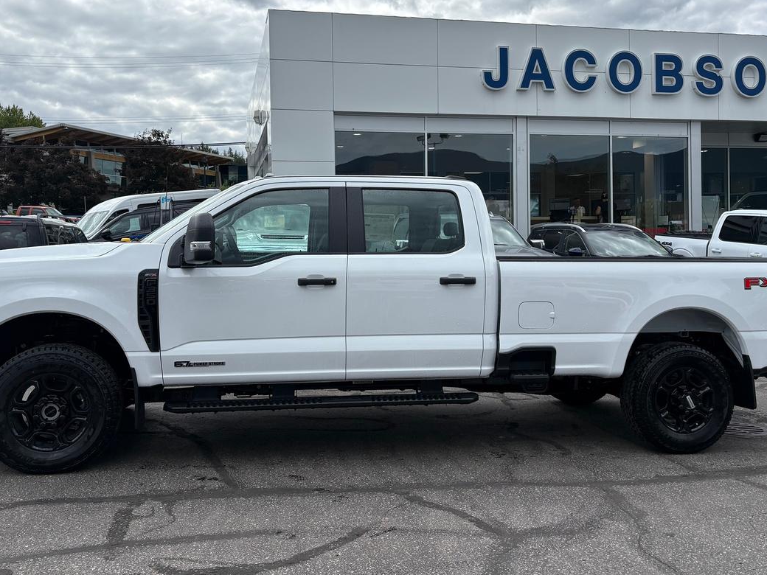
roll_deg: +1.0
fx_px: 709
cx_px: 376
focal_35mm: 32
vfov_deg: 44.0
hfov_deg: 56.8
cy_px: 234
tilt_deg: +1.2
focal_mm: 5.96
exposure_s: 1/4065
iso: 50
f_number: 1.6
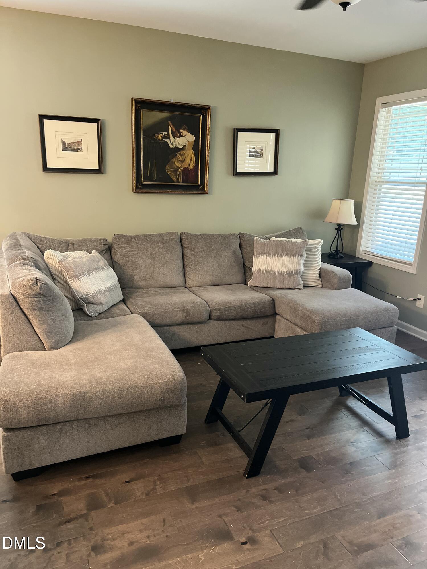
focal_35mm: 26
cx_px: 214
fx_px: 428
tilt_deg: -14.5
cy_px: 284
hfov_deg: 53.1
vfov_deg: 67.3
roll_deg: -2.4
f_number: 1.6
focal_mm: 5.1
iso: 400
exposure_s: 1/60
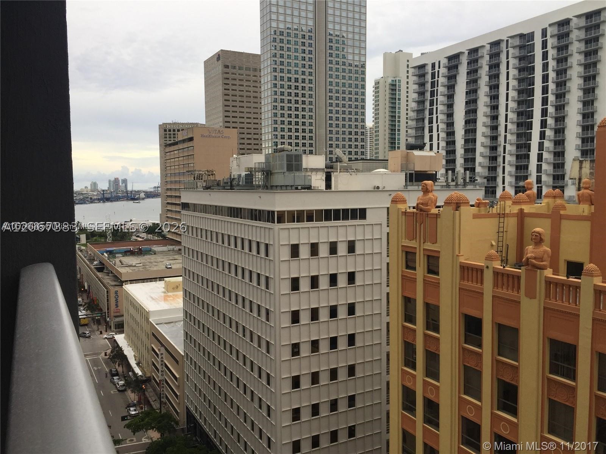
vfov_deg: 48.2
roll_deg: +0.4
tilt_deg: -4.9
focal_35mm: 29
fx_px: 508
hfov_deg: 61.7
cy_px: 227
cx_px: 303
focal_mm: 4.15
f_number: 2.2
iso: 32
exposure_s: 1/262
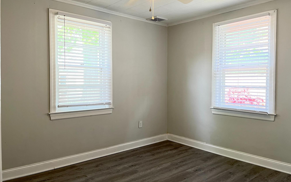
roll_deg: -0.1
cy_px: 88
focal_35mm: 28
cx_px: 147
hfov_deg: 66.5
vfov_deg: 44.5
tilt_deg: -1.7
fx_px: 222
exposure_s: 1/60
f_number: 1.6
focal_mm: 4.2
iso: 80
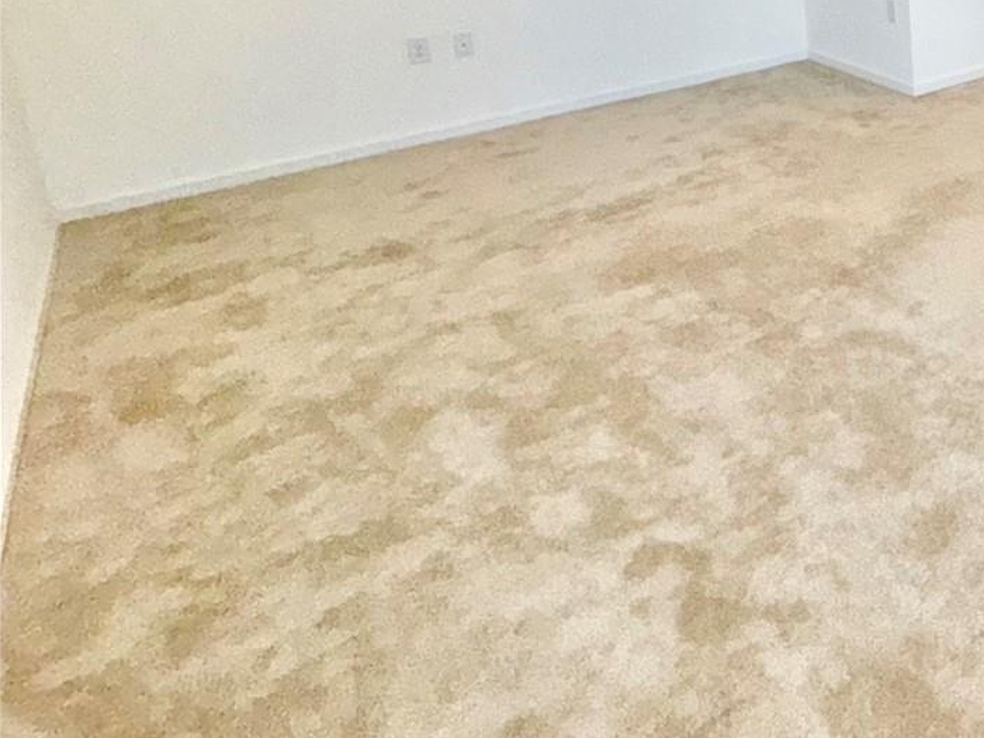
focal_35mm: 32
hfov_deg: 42.3
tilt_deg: -11.2
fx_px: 910
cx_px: 1123
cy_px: -15
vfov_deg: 38.7
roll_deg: +0.8
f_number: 2.2
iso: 100
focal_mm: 2.22
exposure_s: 1/120
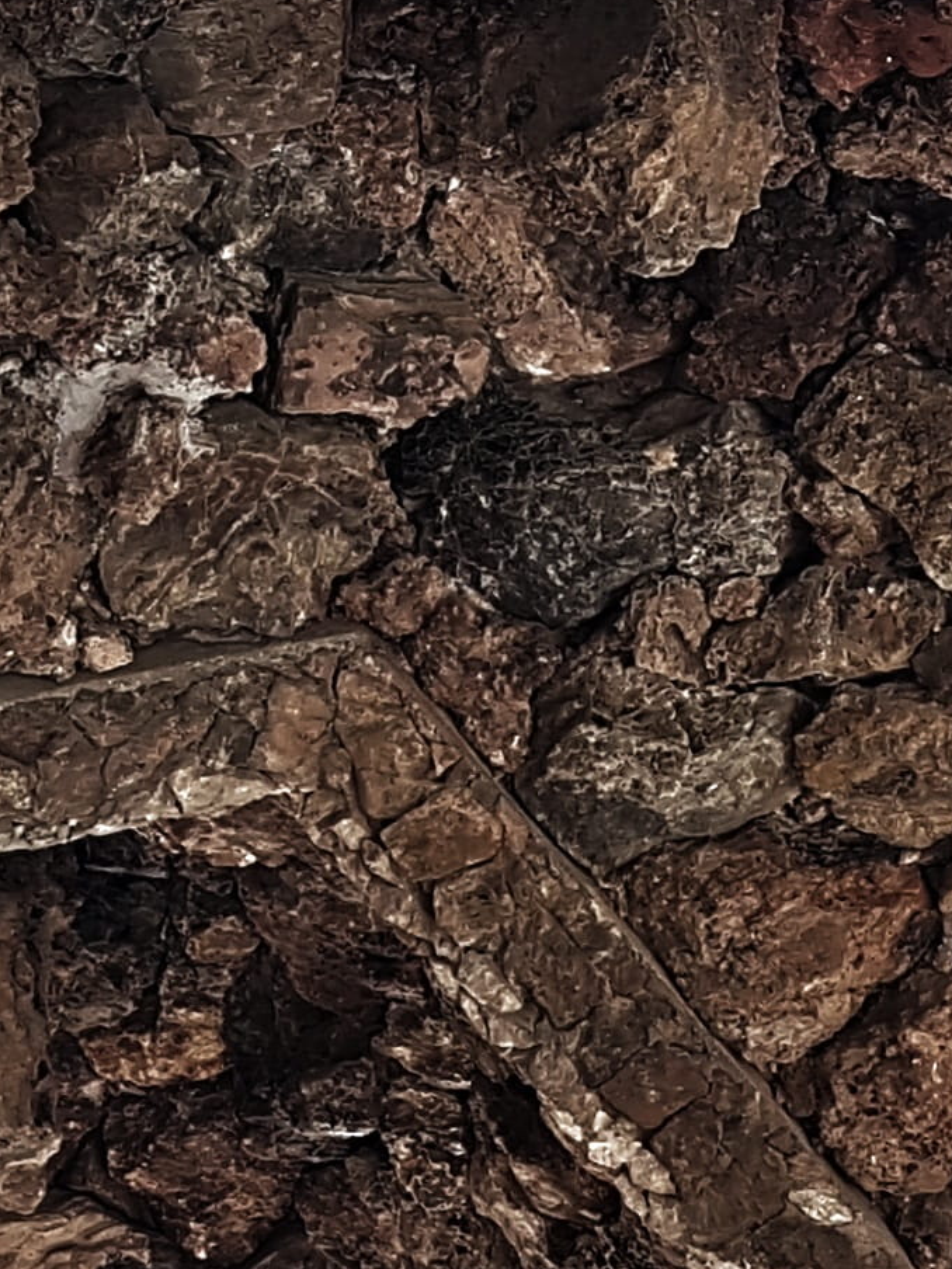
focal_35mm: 116
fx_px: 4254
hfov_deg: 12.8
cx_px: 583
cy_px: 1047
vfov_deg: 16.8
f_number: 1.7
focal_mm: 4.2
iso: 50
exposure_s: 1/50
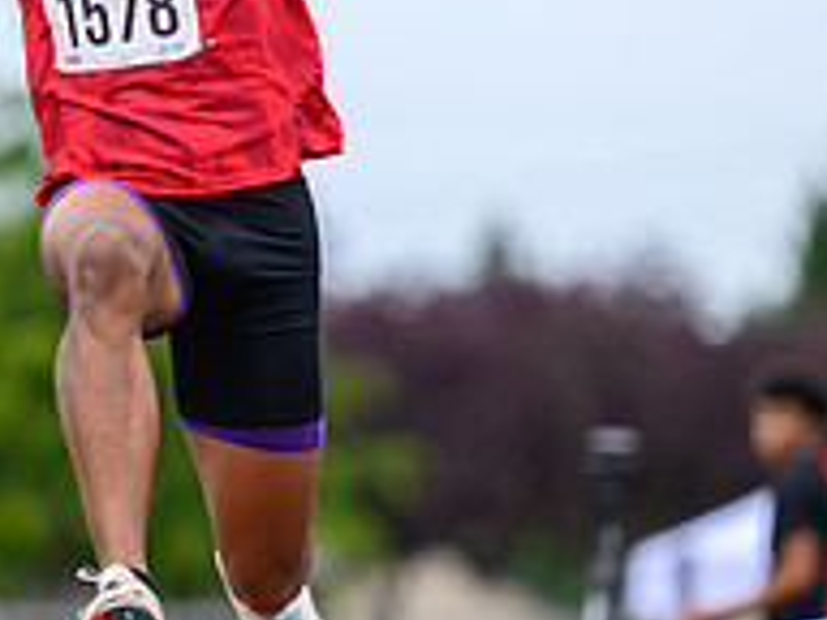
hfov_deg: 2.9
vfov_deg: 2.2
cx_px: 120
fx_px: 16055
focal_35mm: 672
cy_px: 310
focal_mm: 185
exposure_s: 1/2500
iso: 450
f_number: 2.8
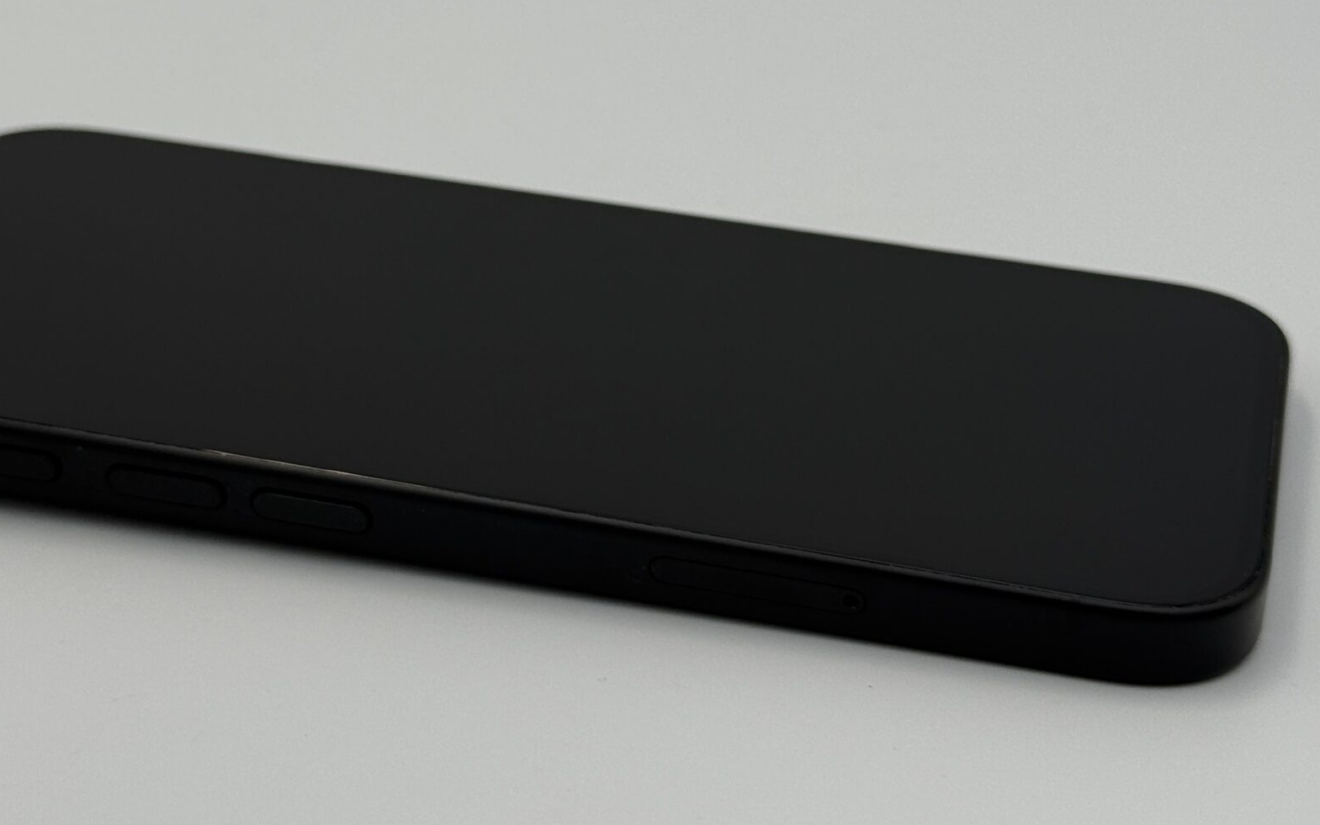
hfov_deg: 24.9
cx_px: 507
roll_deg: -1.2
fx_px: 2986
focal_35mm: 83
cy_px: 218
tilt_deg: -22.2
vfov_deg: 15.7
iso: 80
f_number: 1.78
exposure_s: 1/987
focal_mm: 6.76
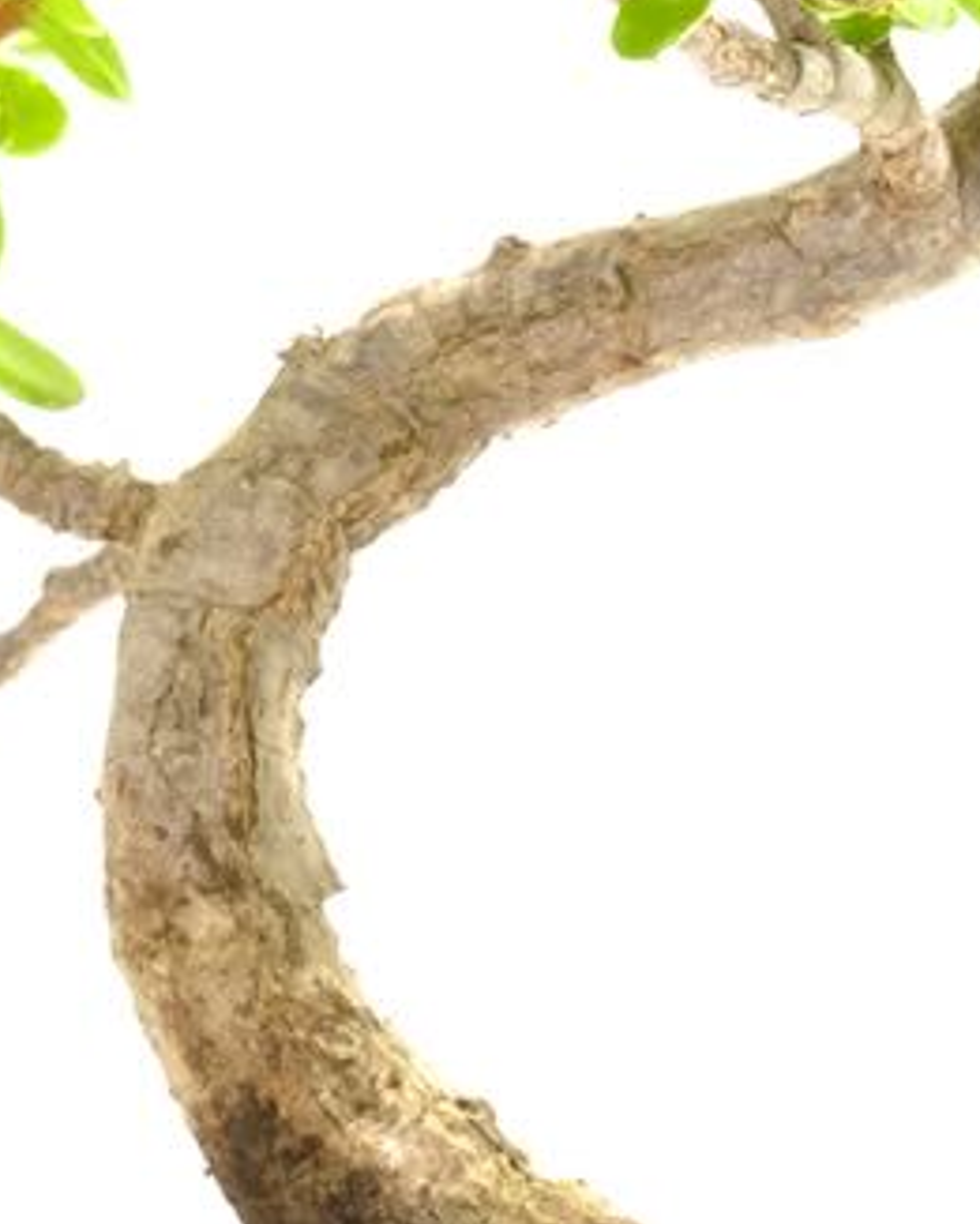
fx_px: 10545
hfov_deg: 5.3
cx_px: 721
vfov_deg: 6.6
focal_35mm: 291
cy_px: 398
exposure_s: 1/30
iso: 2500
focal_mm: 52.4
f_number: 9
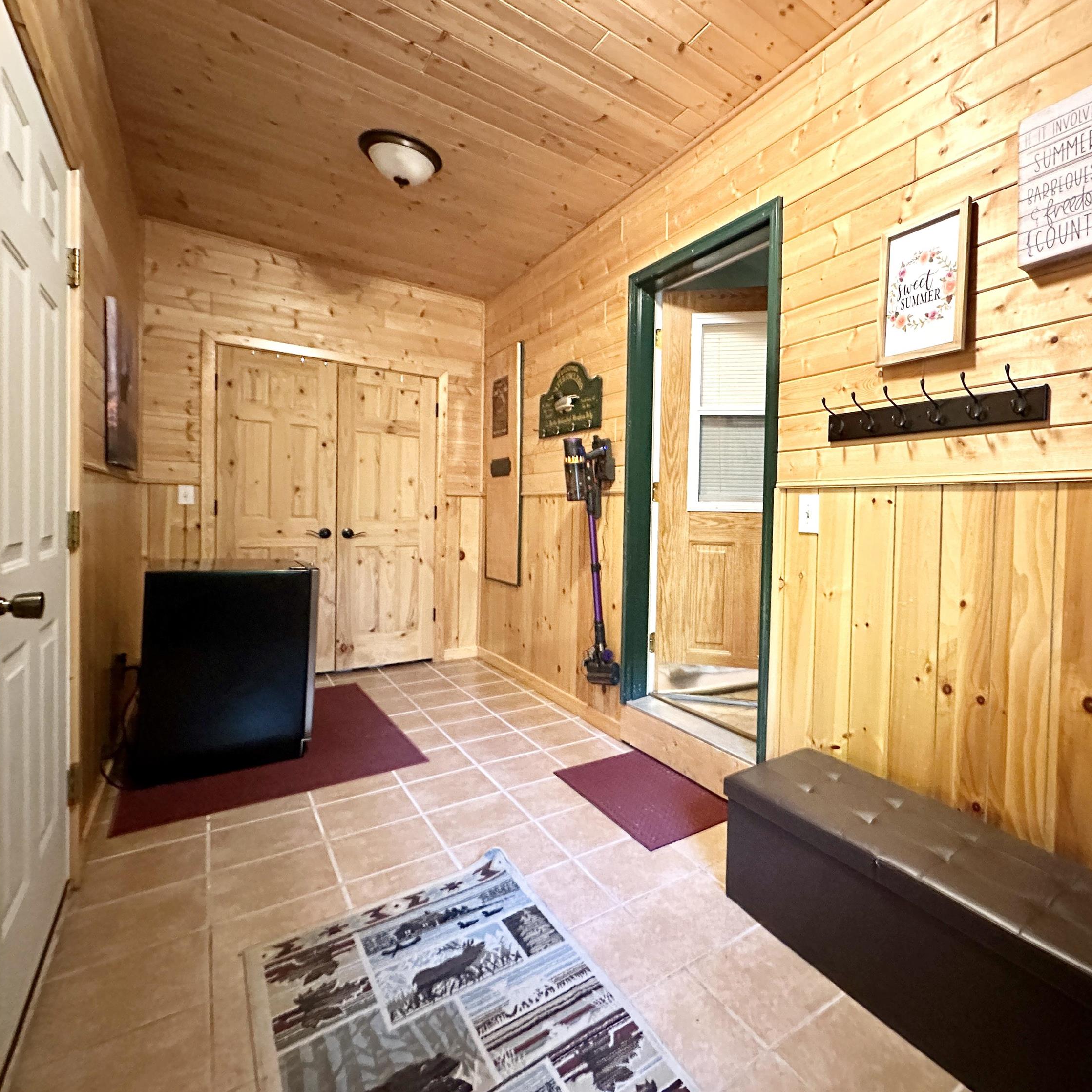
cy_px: 531
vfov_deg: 83.9
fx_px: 607
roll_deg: -1.8
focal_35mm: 17
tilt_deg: -1.8
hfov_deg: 81.3
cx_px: 722
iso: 800
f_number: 2.2
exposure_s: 1/40
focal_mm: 2.22
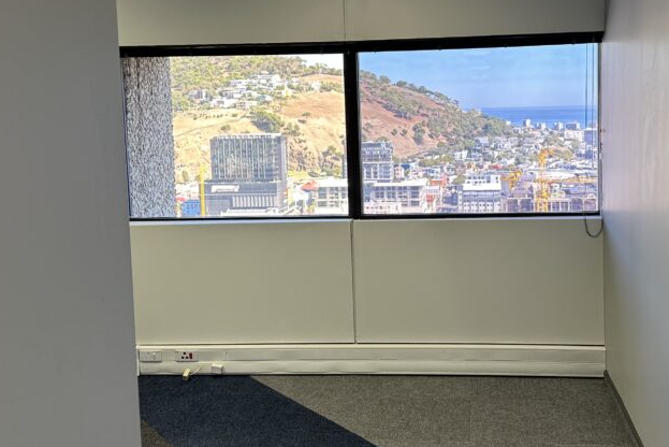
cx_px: 406
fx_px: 762
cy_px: 181
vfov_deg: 32.6
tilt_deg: -3.3
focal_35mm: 41
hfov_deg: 47.1
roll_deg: +0.9
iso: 80
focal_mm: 6.86
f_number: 1.78
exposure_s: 1/100
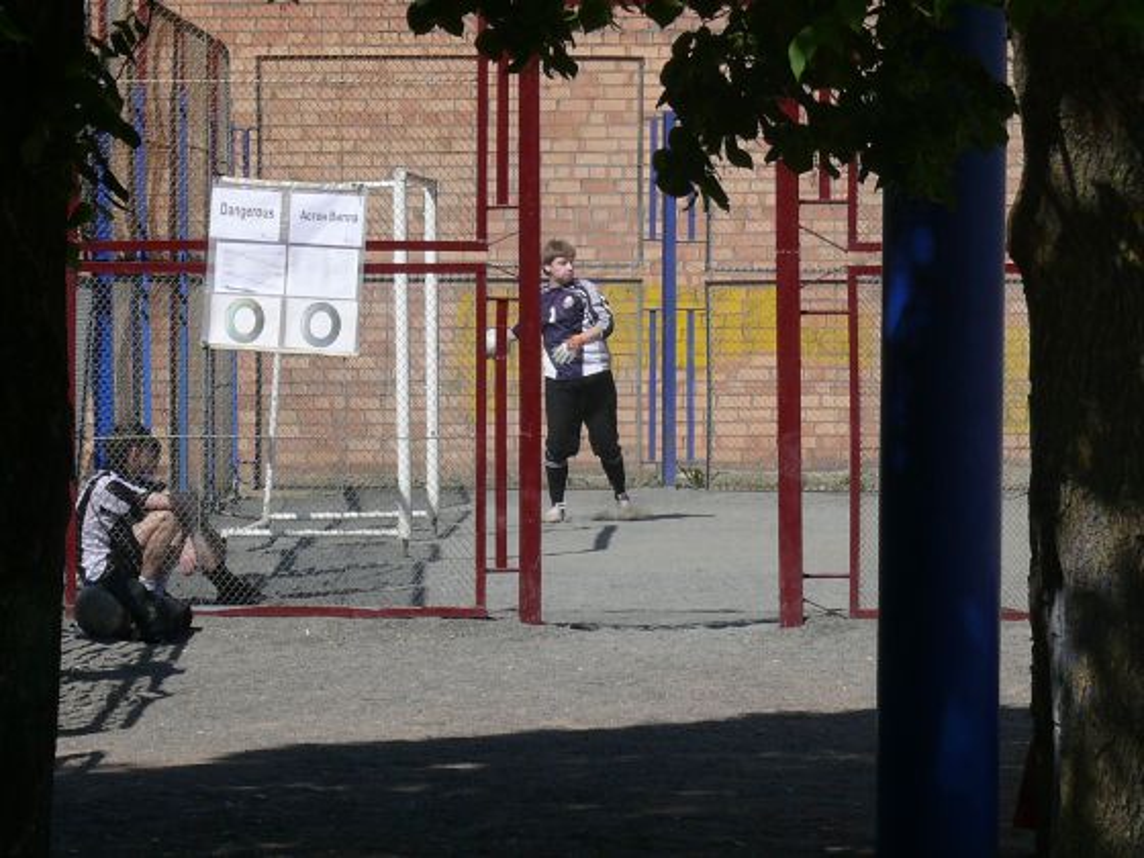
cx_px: 572
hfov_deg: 10.2
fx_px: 6411
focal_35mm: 194
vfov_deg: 7.7
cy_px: 429
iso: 100
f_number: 7.1
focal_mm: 23
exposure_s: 1/500
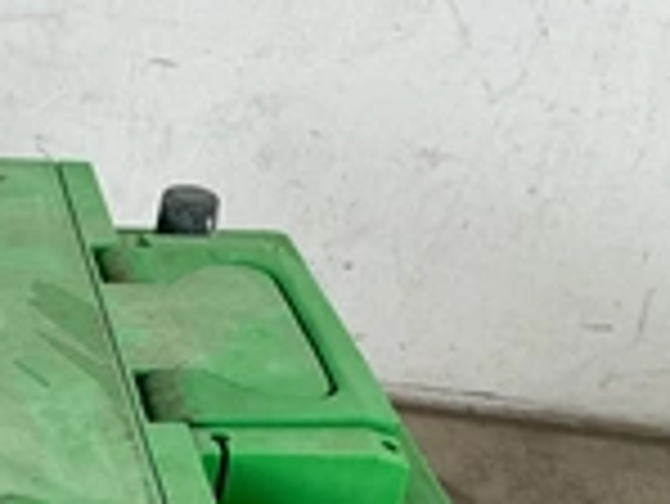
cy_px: 634
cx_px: -22
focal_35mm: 75
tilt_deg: -36.8
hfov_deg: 24.6
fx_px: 1453
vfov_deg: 18.4
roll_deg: -3.6
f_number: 1.8
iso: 16
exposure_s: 1/122
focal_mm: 3
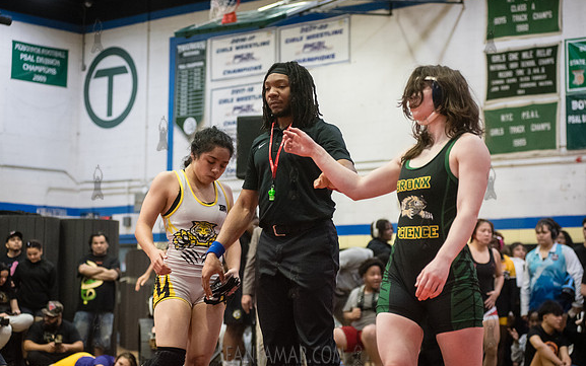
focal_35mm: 82
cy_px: 182
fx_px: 1310
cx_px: 294
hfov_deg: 25.2
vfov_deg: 15.9
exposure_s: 1/400
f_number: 3.5
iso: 8000
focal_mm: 80
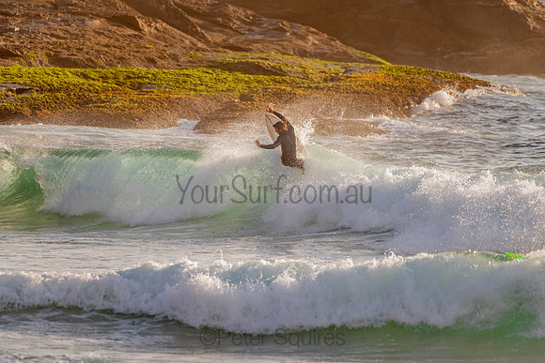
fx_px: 9280
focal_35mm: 613
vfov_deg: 2.2
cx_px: 266
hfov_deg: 3.4
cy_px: 176
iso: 250
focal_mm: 500
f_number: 5.6
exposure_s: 1/2000
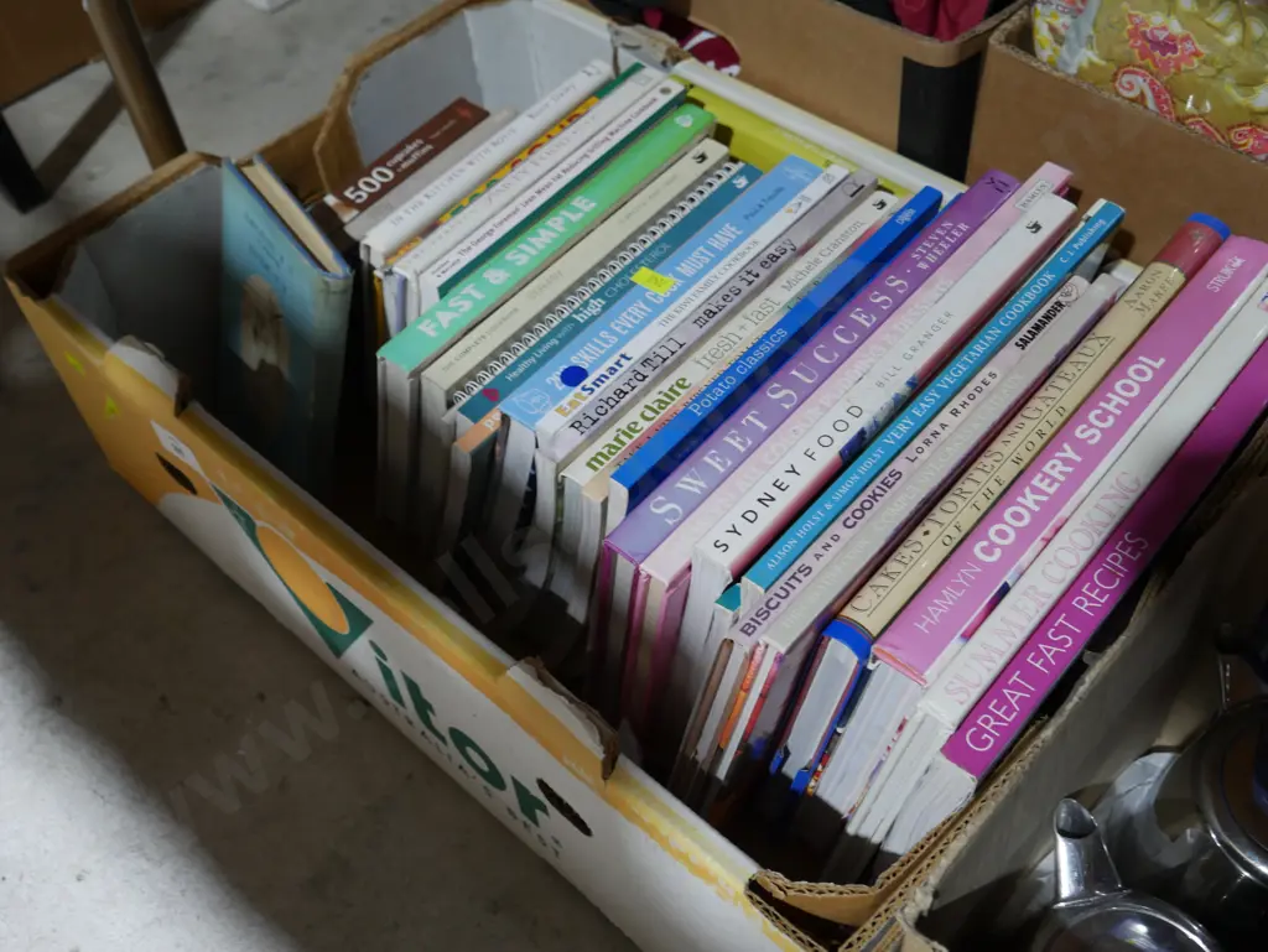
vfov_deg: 37.8
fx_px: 1393
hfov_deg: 49.0
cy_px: 476
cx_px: 634
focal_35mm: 38
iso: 800
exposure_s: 1/60
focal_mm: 19
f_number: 4.5
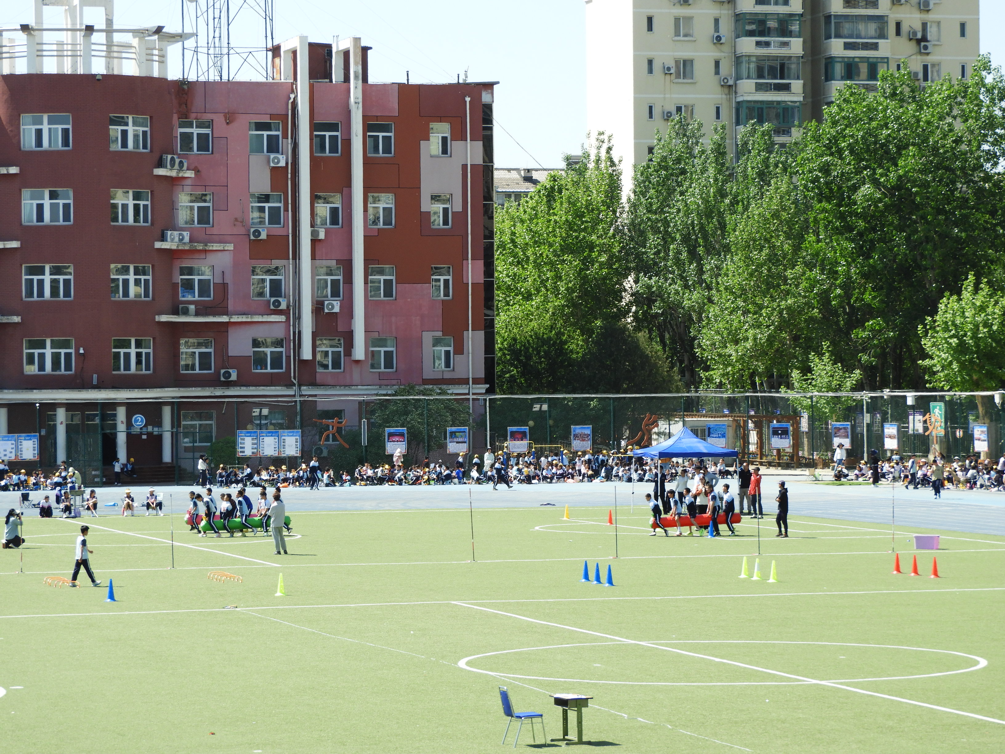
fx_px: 3629
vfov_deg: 11.9
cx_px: 502
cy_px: 377
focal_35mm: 125
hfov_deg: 15.8
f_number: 5
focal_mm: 22.4
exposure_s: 1/400
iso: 100
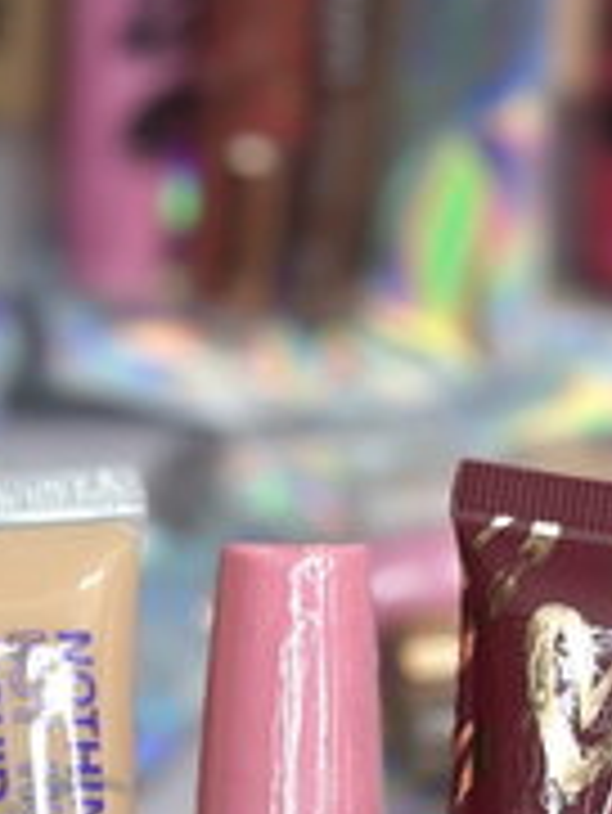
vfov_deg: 13.5
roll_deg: +2.1
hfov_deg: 10.5
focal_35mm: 141
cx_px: 220
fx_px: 3320
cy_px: 1068
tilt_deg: -40.8
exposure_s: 1/100
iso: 80
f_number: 1.78
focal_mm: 6.86
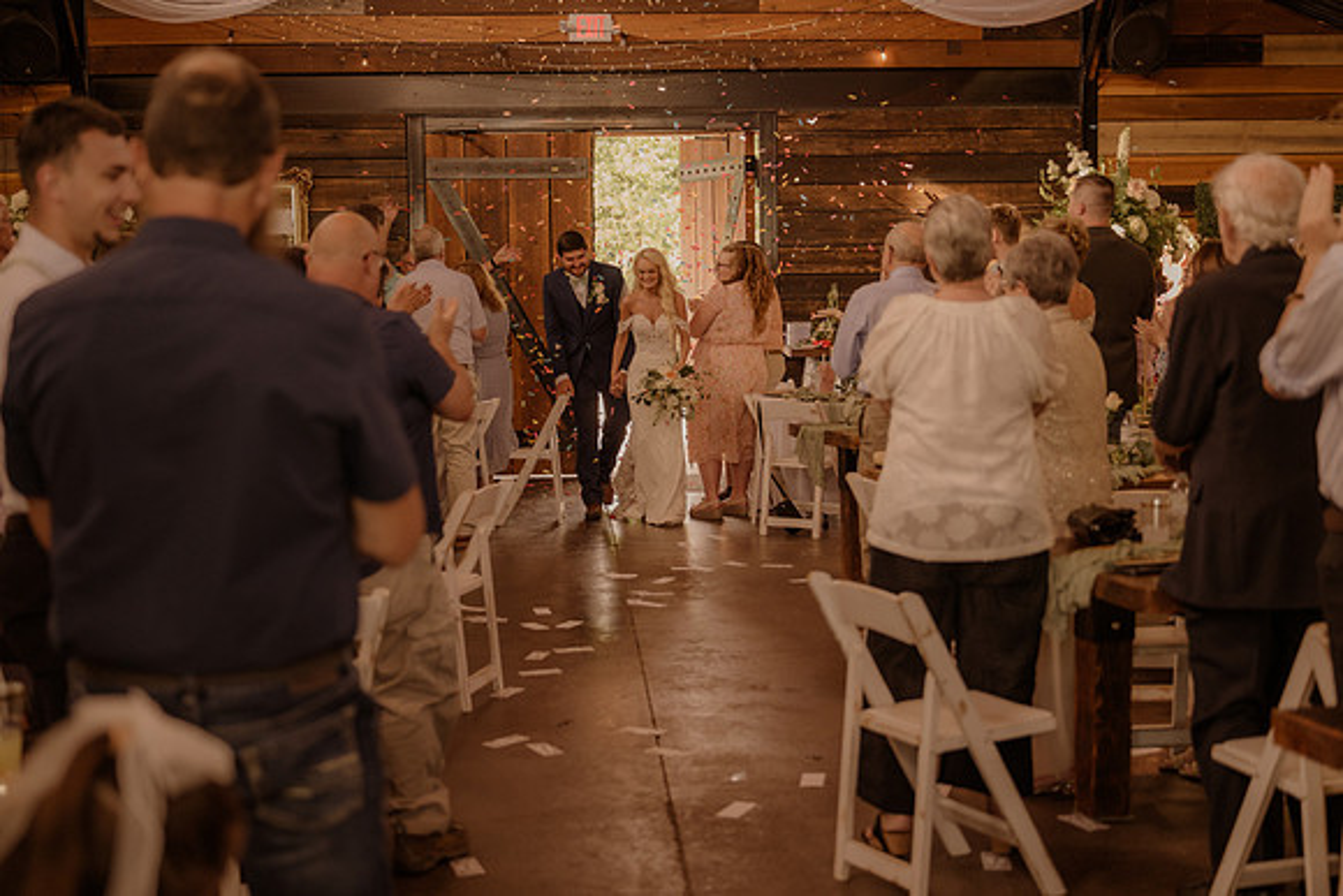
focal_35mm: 53
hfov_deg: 37.2
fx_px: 1994
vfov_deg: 25.3
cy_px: 448
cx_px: 672
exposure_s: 1/320
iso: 1000
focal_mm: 52
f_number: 2.8
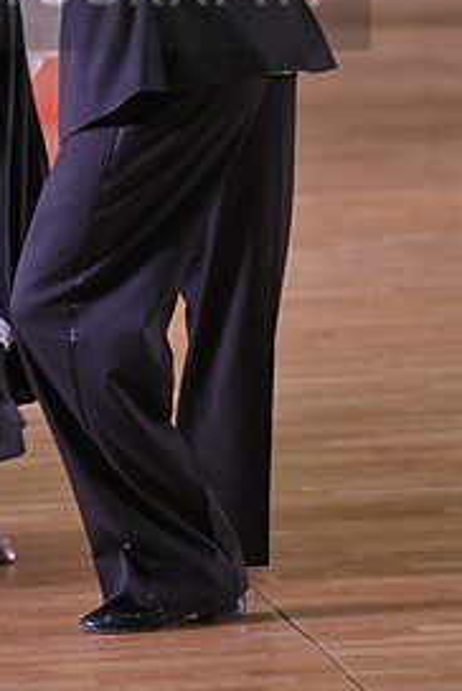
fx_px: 6336
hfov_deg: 4.2
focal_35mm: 330
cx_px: 22
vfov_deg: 6.2
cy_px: -33
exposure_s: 1/320
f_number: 4
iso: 2000
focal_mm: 155
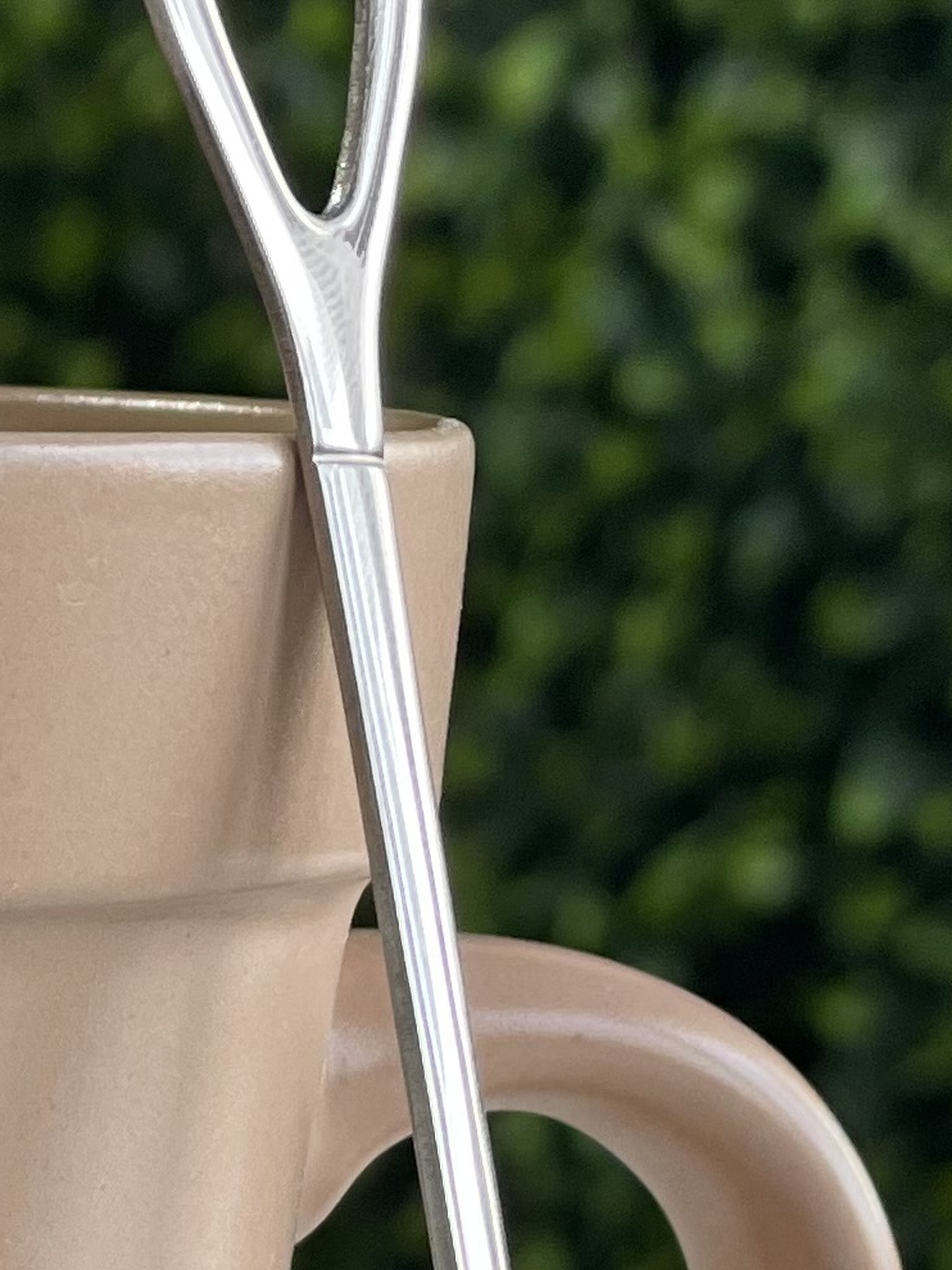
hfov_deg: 6.9
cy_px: 1664
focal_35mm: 212
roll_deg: -1.8
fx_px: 7772
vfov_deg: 9.2
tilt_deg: -10.2
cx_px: -518
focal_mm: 6
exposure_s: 1/120
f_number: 2
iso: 64
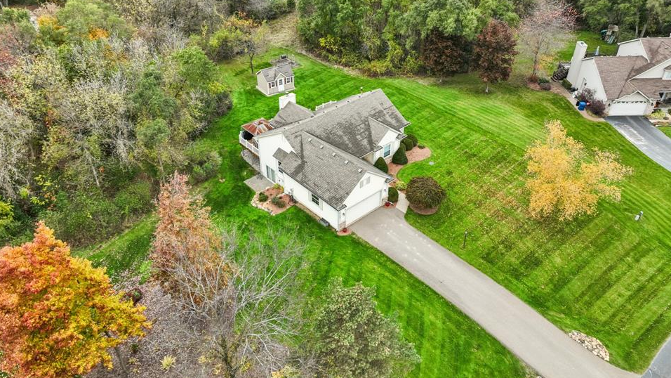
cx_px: 328
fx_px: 498
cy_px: 172
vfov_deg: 41.5
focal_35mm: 28
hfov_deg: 67.9
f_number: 2.8
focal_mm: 12.3
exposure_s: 1/160
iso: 100
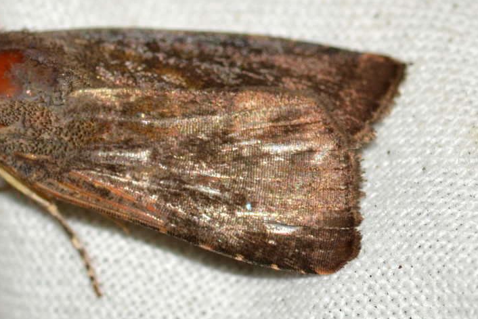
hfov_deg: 10.1
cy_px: 144
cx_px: 167
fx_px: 2709
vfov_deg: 6.7
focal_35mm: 204
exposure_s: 1/200
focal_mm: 100
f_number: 13
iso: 100
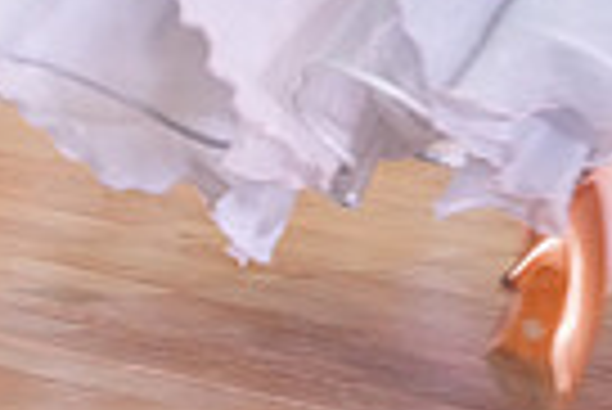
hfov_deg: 3.6
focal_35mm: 574
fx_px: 9768
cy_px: -635
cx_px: 781
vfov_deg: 2.4
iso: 3200
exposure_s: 1/200
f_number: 5.6
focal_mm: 135
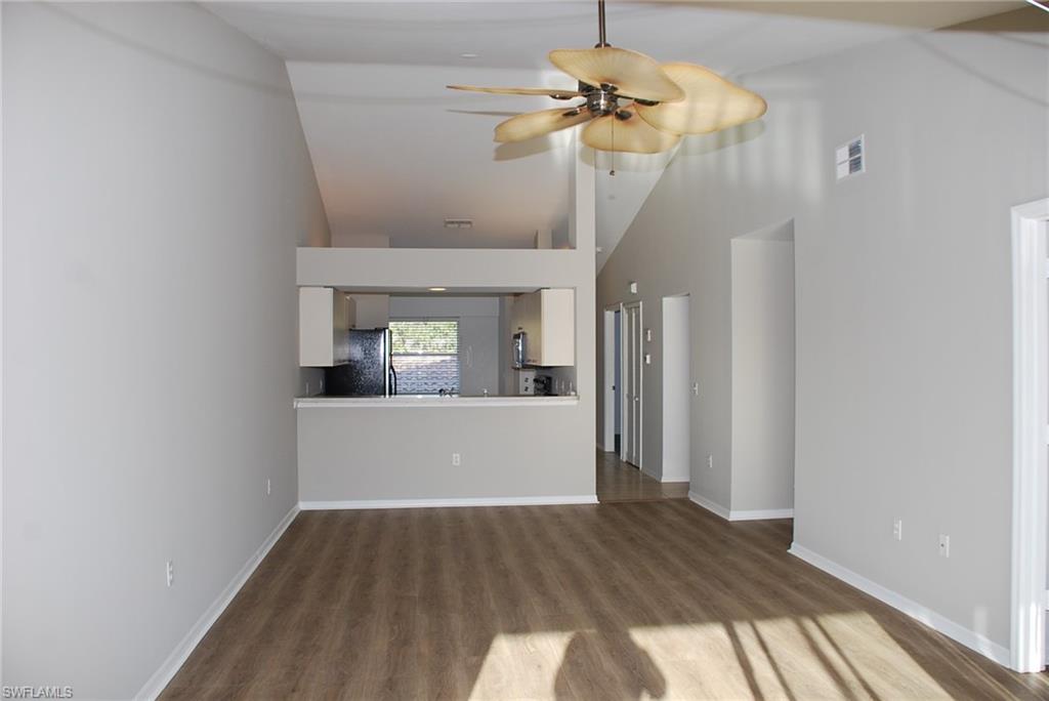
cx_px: 524
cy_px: 350
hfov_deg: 67.4
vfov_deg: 48.0
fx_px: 787
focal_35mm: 27
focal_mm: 18
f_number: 5
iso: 200
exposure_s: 1/100
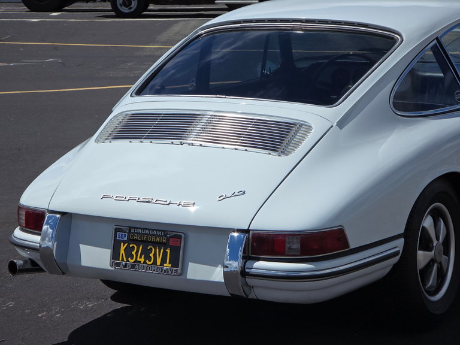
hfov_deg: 17.1
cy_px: 172
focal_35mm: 115
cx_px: 230
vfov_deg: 12.9
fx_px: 1528
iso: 64
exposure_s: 1/2921
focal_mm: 18.6
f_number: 3.4
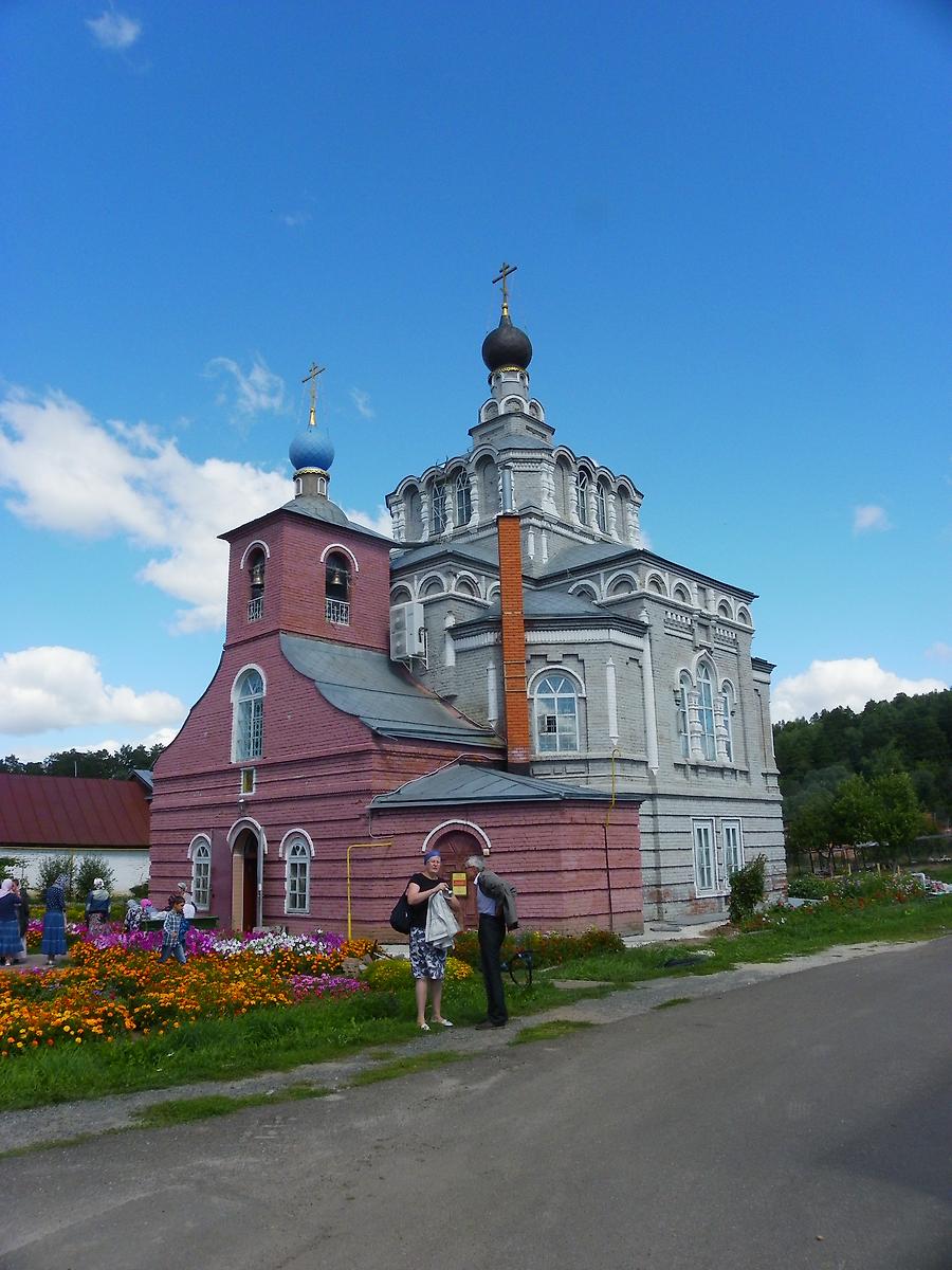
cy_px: 635
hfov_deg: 53.1
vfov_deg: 67.3
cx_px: 476
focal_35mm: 26
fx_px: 953
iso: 100
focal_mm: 4.6
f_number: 7.1
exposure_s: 1/250
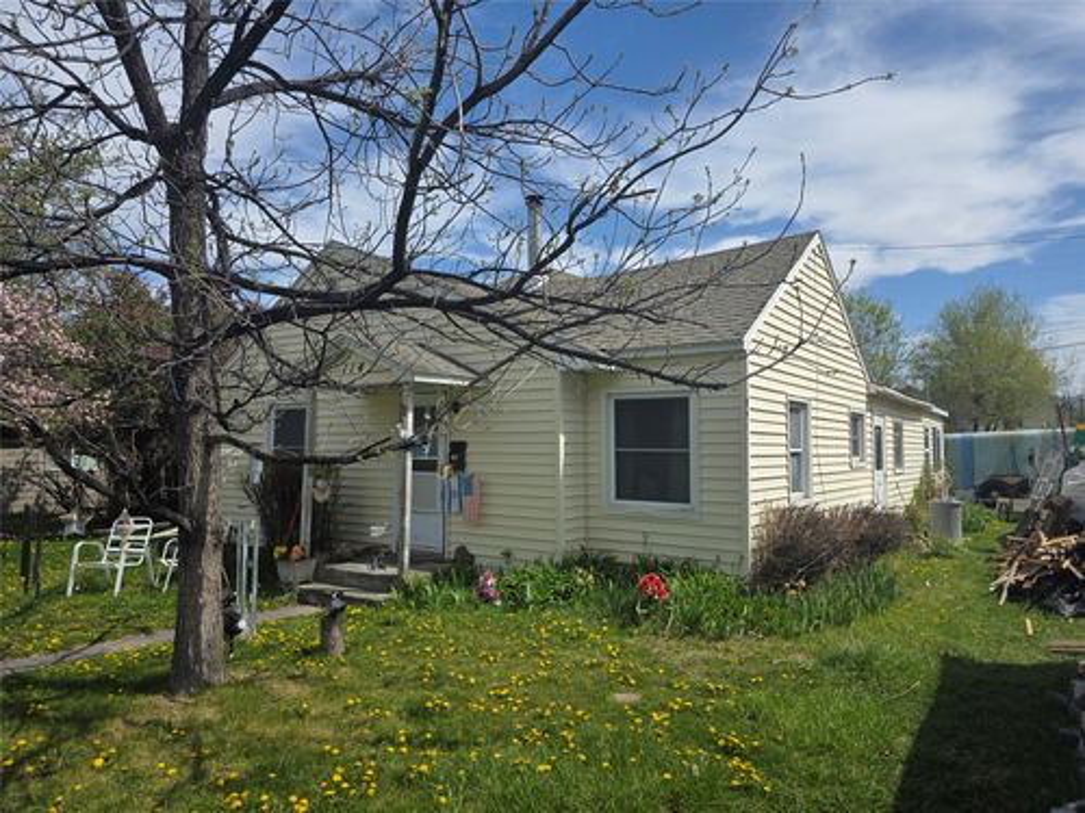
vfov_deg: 58.9
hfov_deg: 73.9
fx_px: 721
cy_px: 406
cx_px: 542
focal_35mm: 23
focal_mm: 6.3
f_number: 1.7
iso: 80
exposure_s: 1/6809
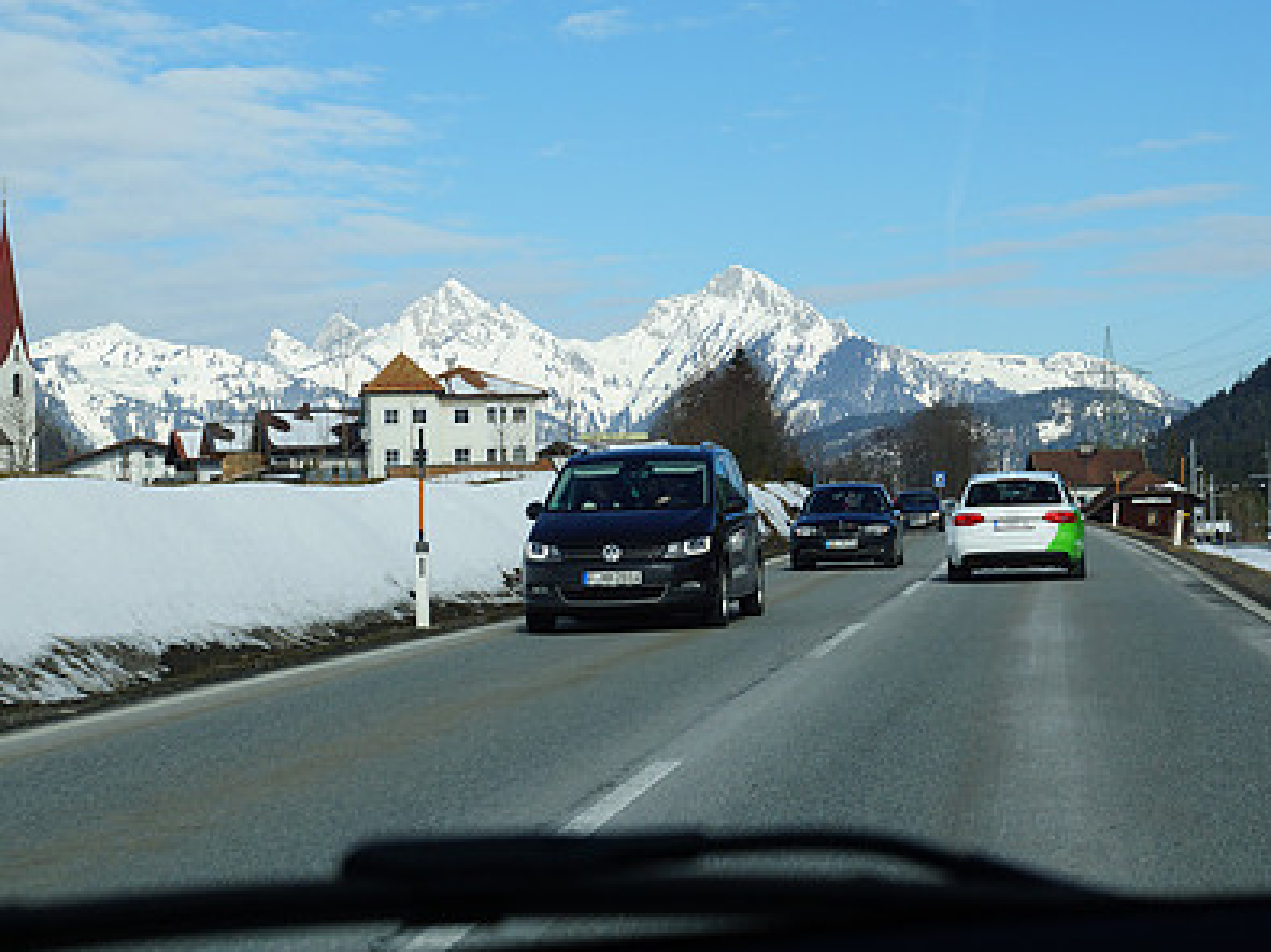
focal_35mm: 85
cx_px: 652
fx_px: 3119
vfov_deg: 17.3
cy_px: 350
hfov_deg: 23.0
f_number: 8
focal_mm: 40
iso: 100
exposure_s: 1/500
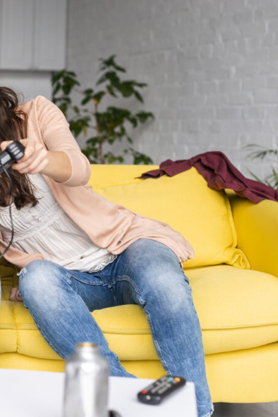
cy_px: 208
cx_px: -32
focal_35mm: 76
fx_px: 881
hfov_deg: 17.3
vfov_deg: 26.7
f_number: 3.2
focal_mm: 50
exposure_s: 1/250
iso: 500
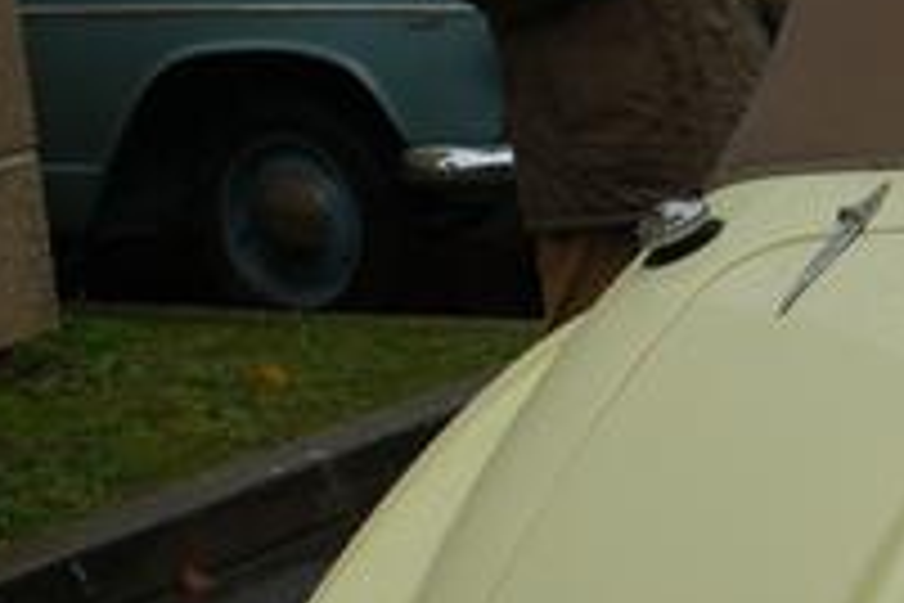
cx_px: 1347
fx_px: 3912
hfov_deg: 12.5
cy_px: 508
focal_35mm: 156
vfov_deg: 8.8
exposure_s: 1/160
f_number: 6.3
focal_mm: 29
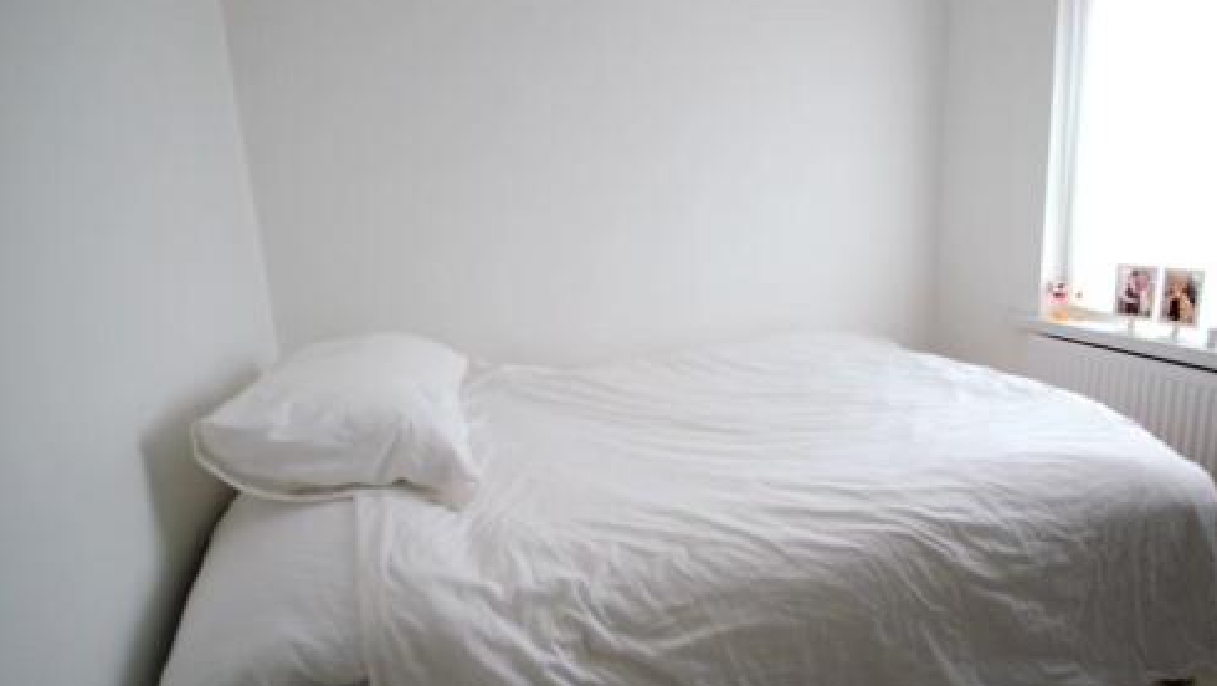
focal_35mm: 21
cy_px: 328
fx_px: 678
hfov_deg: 83.4
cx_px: 690
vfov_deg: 53.6
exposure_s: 1/60
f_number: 4
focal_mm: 10
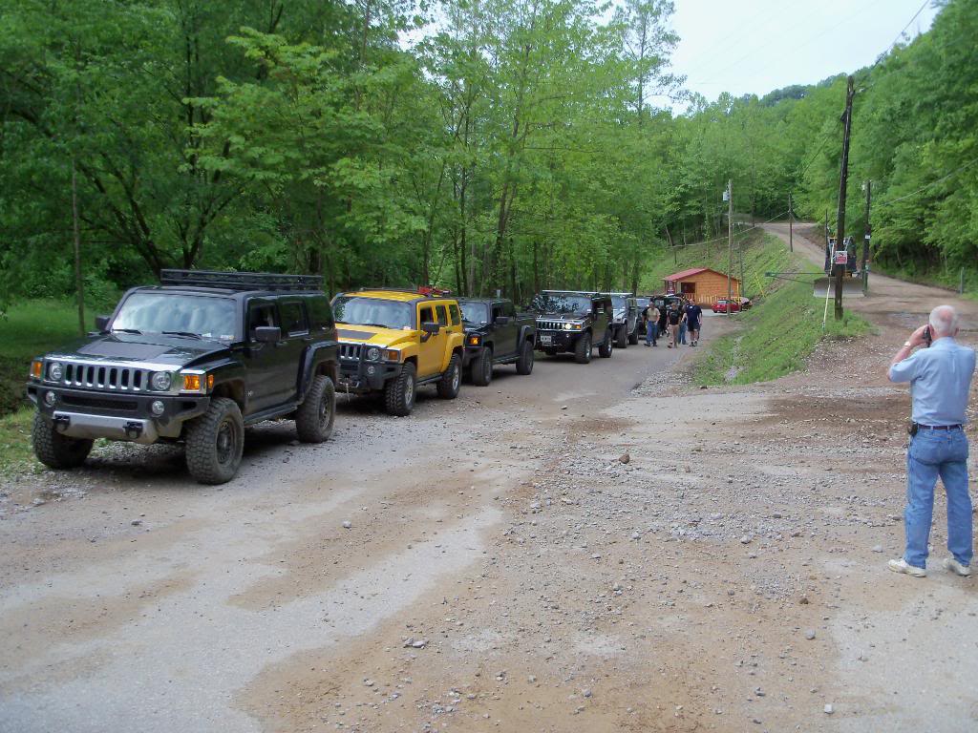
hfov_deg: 52.6
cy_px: 366
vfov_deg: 40.7
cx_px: 489
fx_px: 989
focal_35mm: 35
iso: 80
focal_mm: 6.3
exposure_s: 1/320
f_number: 3
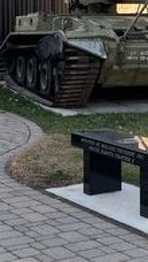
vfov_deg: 18.1
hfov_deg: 10.4
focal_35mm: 116
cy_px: 11
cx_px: 126
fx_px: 808
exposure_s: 1/544
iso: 50
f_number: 1.5
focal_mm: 5.7
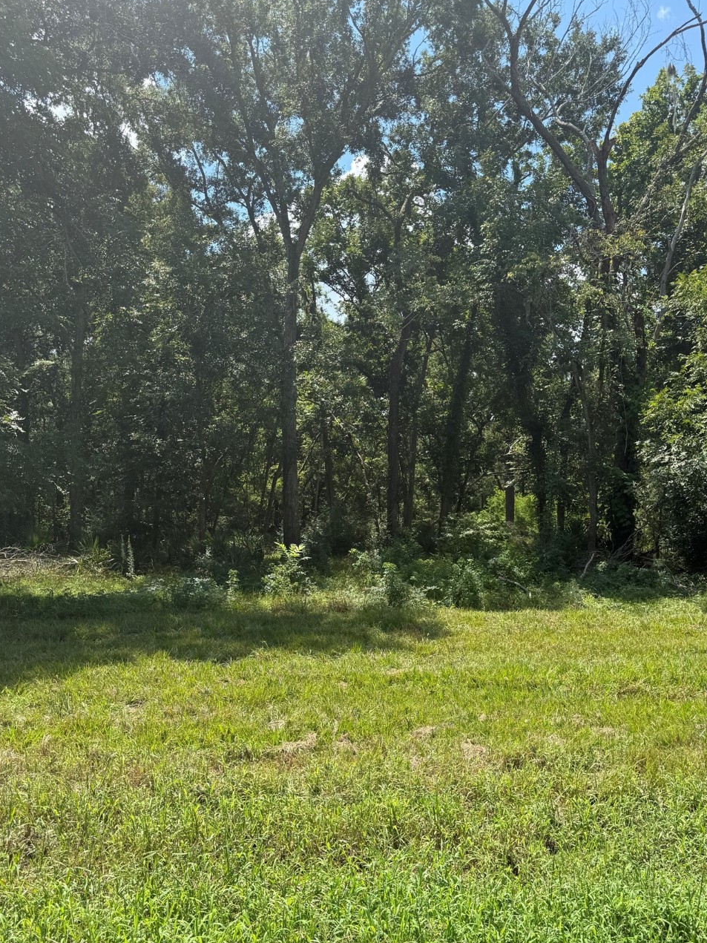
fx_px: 790
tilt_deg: -1.6
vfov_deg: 61.2
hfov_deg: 48.1
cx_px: 398
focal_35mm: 29
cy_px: 565
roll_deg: -0.3
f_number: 1.78
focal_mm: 6.76
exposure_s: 1/2232
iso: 80
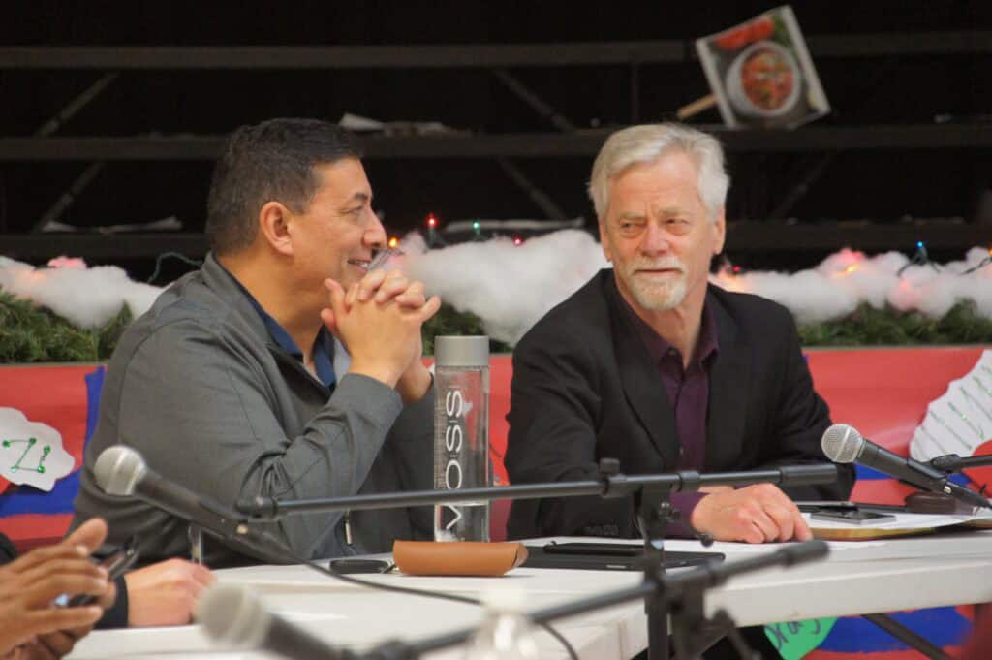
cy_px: 330
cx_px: 496
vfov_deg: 6.1
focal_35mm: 224
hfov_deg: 9.2
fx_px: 6154
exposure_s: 1/30
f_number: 6.3
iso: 1600
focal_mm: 149
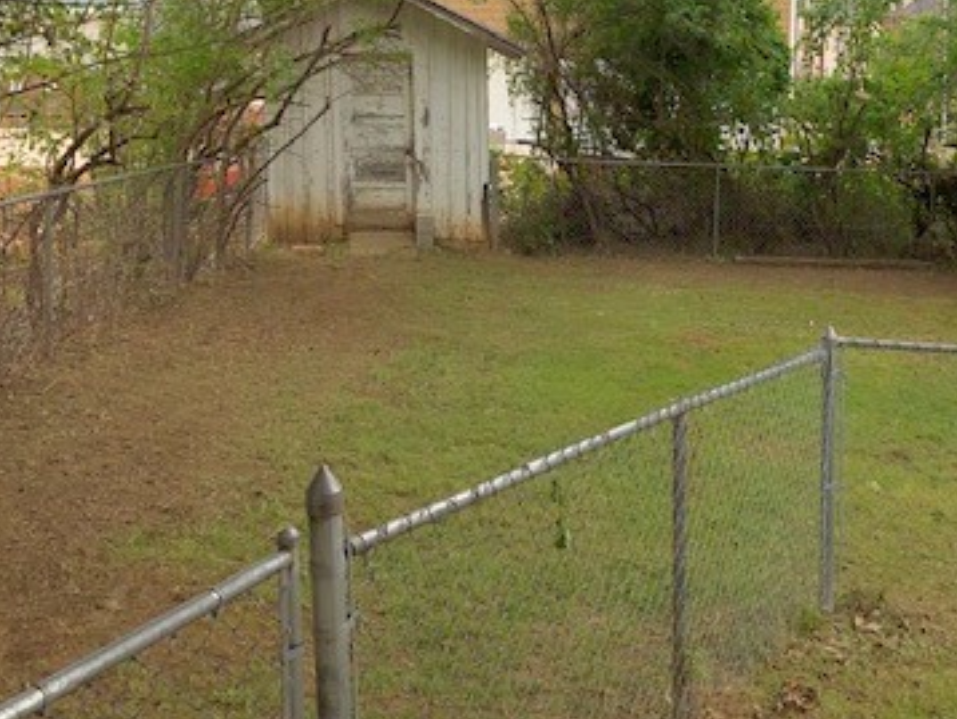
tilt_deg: -9.3
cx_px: 679
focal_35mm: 50
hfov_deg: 37.5
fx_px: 1383
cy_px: 251
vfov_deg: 29.0
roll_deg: +0.9
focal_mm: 3.99
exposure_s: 1/899
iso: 20
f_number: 1.8
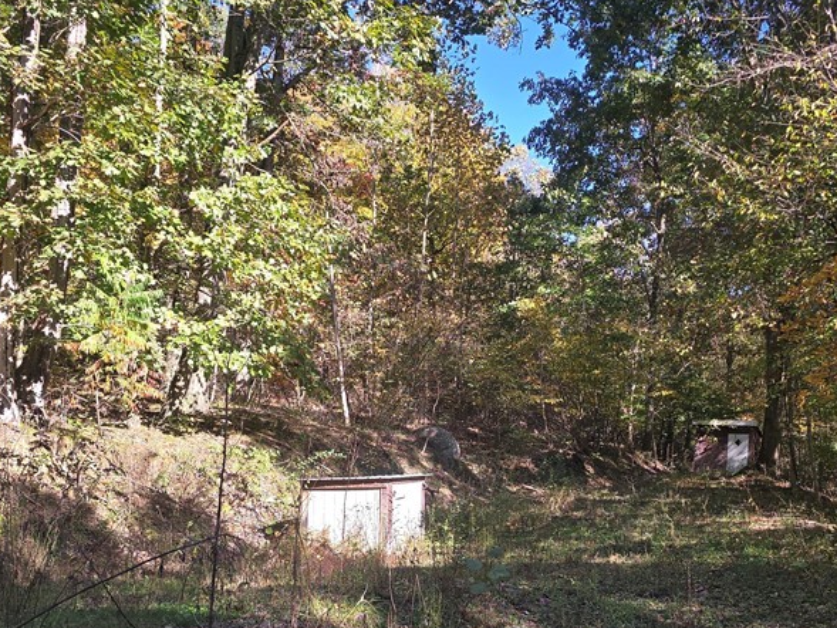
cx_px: 527
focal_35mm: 40
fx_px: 967
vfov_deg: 35.0
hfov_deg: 46.3
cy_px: 490
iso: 12
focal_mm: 6.3
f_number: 1.7
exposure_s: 1/120
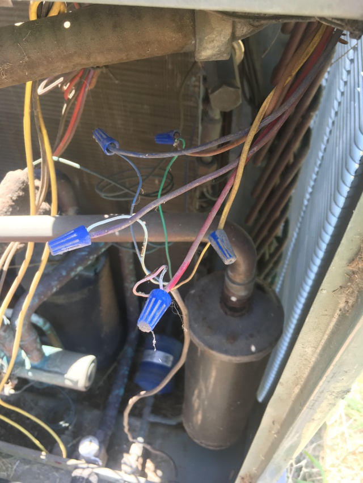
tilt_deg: -50.6
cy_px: 242
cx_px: 182
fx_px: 405
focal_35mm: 29
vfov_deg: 61.7
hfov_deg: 48.2
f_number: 2.2
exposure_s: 1/120
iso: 40
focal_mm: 4.15
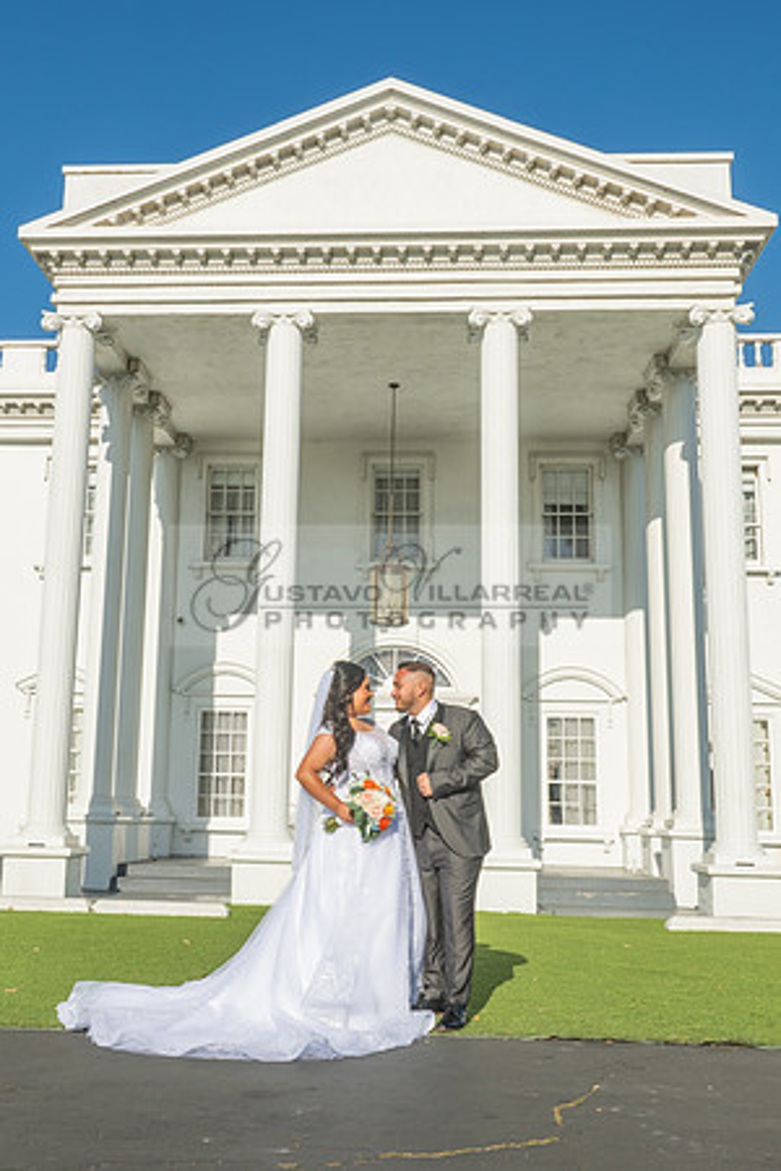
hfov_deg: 36.0
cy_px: 583
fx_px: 1197
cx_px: 313
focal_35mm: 37
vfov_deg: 52.2
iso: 200
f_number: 16
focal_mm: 24
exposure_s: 1/200
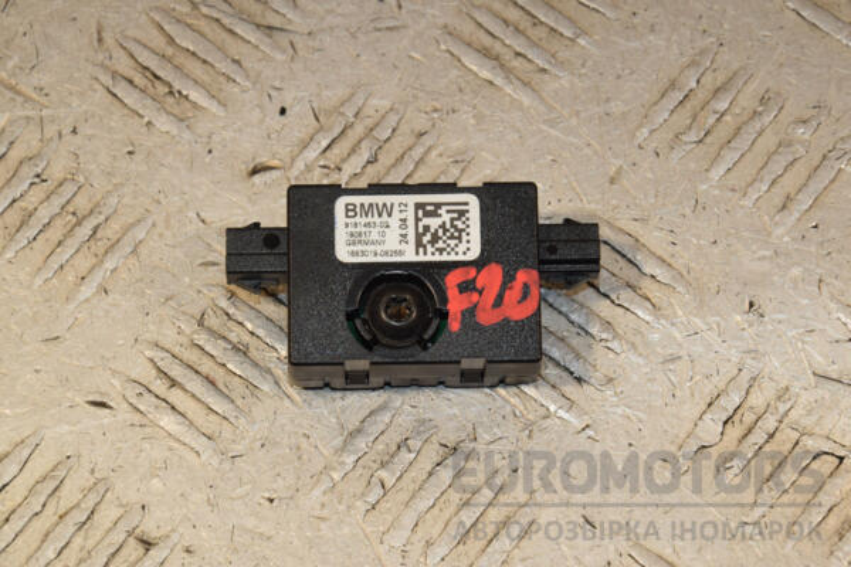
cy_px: 284
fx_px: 3723
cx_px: 426
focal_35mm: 158
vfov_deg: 8.7
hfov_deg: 13.0
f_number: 10
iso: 800
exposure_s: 1/200
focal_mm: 105
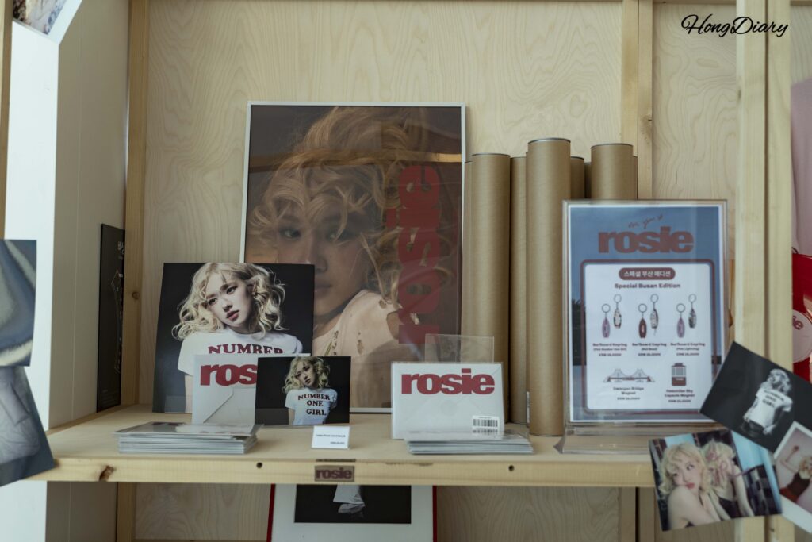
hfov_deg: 48.5
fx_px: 902
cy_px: 271
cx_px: 406
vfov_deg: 33.4
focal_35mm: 40
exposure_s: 1/160
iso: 400
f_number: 5
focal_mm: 40
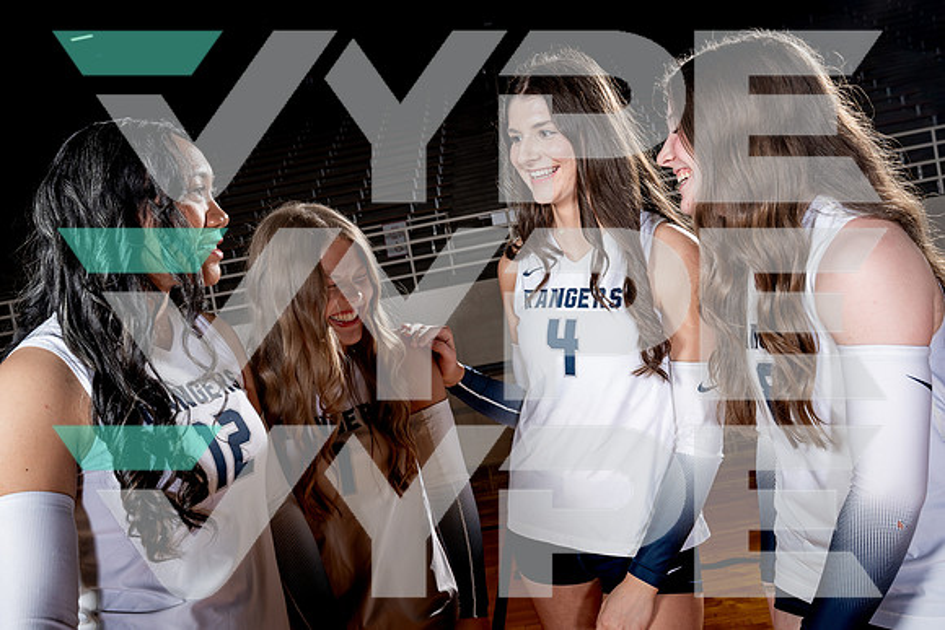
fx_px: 971
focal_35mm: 37
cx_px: 472
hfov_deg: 51.9
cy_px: 315
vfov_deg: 36.0
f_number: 8
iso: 100
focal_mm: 37
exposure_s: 1/250
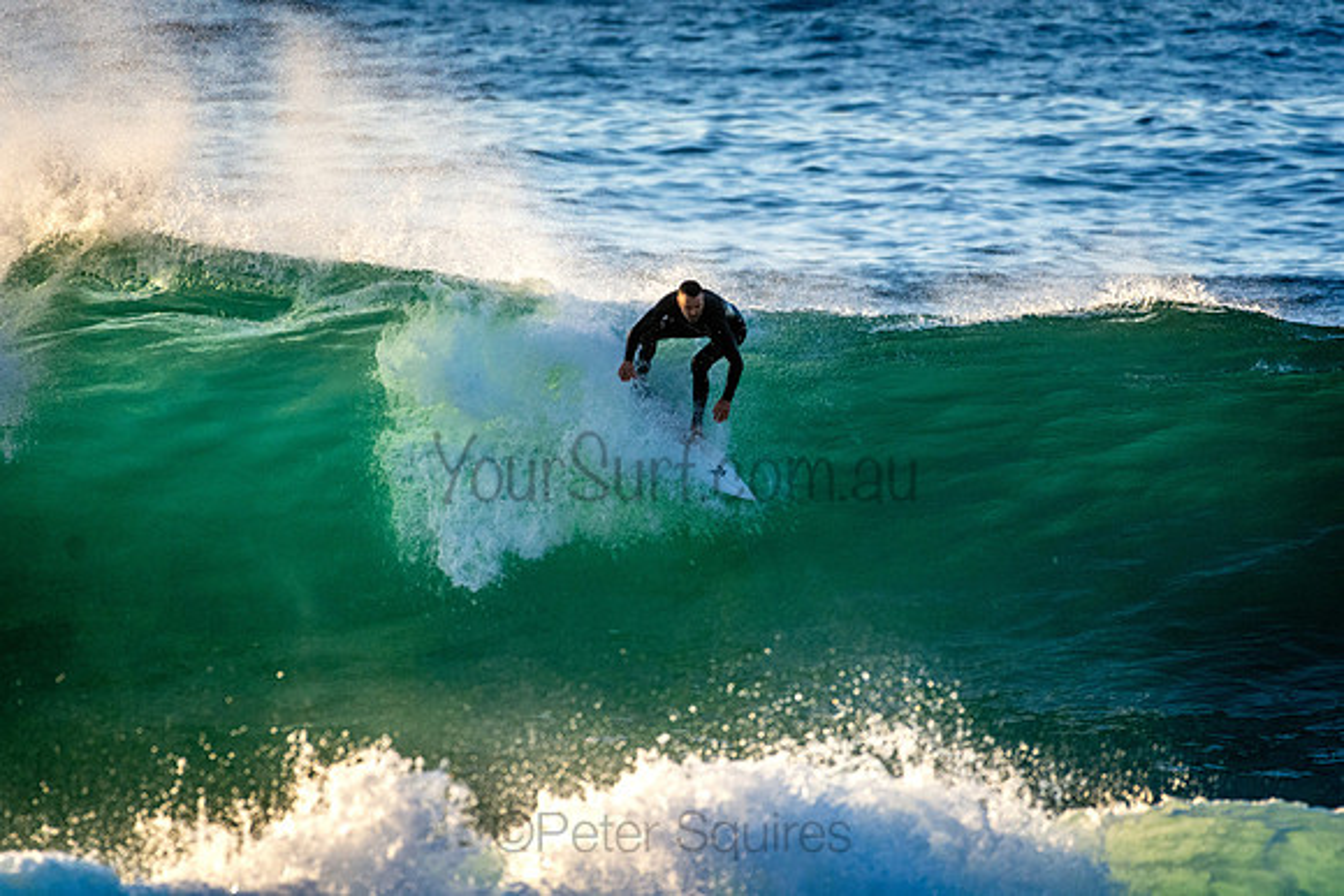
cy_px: 448
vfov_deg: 1.8
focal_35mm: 750
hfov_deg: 2.7
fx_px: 28005
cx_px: 672
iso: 1000
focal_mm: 500
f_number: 5.6
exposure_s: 1/2000
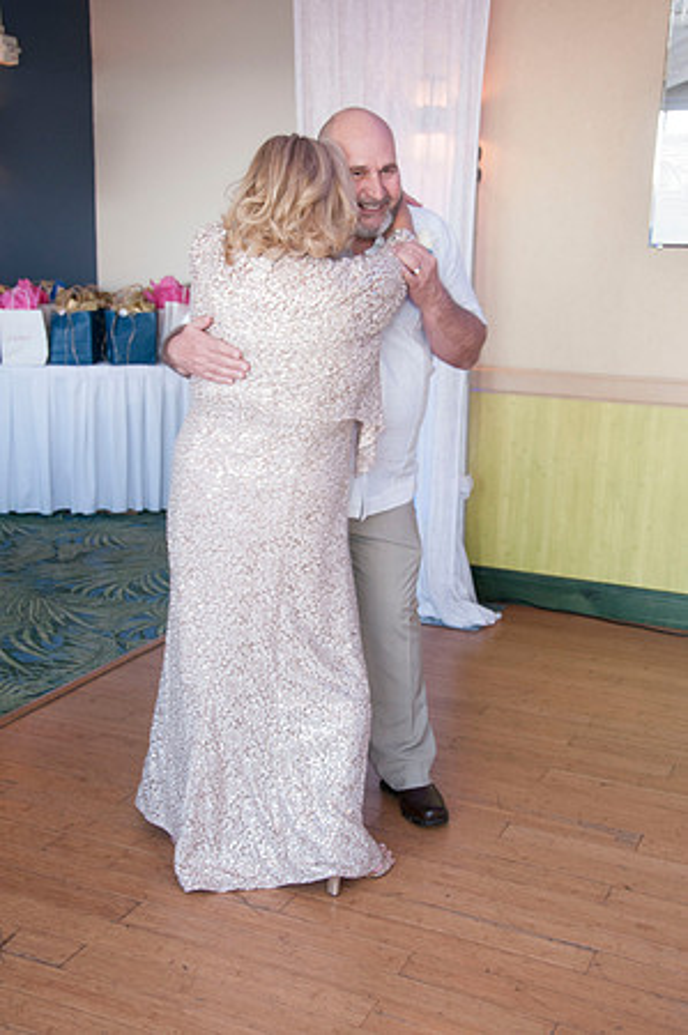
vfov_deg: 45.0
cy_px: 518
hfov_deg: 30.8
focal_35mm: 44
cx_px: 344
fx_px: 1250
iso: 400
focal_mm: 29
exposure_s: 1/60
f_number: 5.6
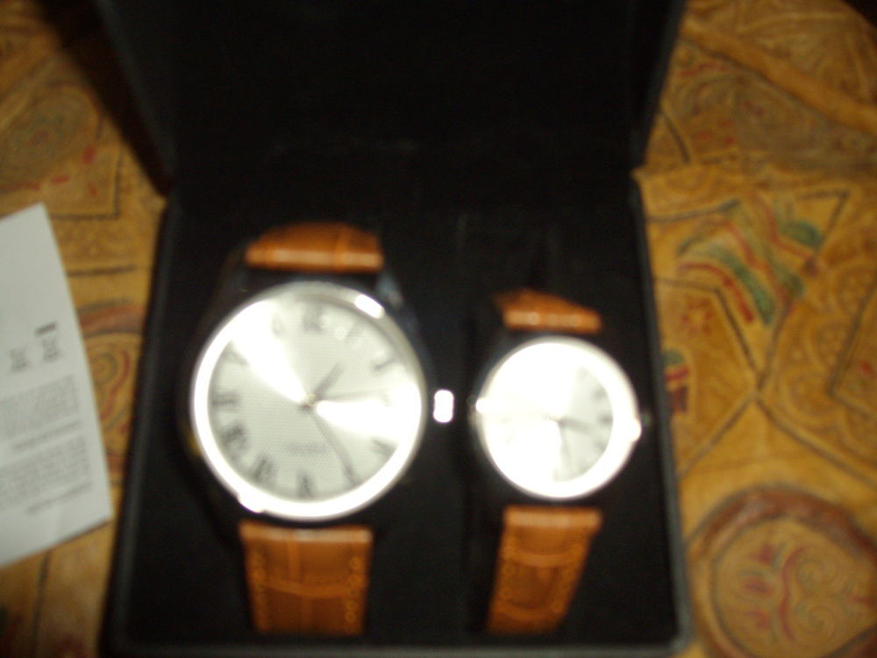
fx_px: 912
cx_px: 438
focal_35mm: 36
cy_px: 329
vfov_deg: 39.7
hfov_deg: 51.4
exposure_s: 1/50
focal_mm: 6
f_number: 2.7
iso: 160
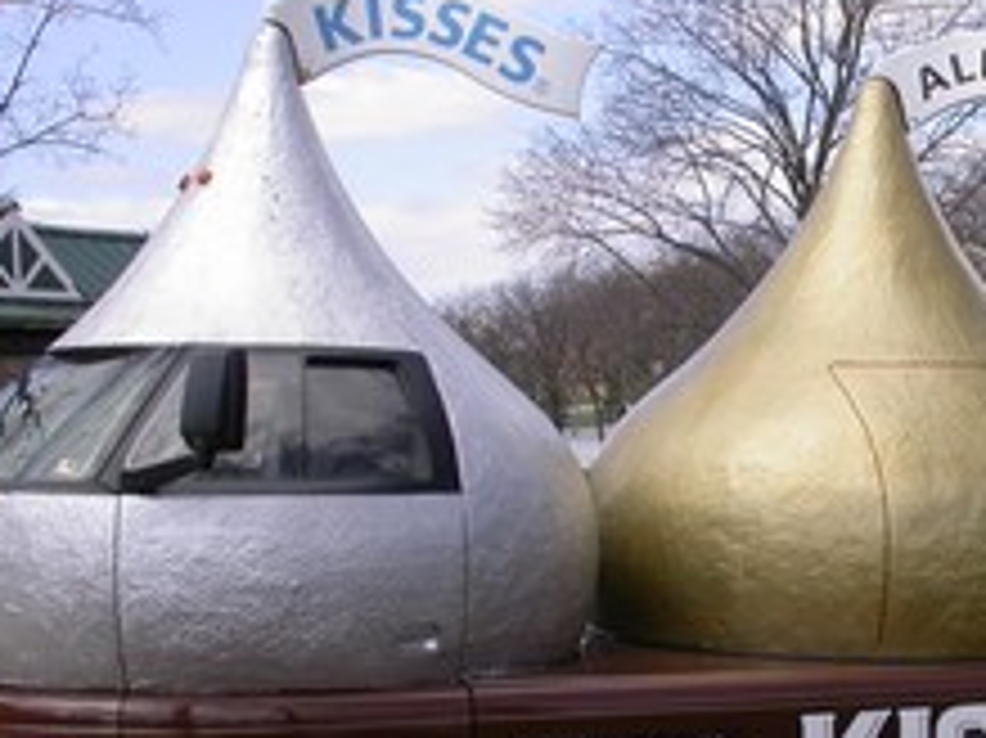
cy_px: 536
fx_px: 2192
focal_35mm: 77
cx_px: 786
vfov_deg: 19.0
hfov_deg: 24.9
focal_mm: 7.85
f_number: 6.7
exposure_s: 1/246
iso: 100
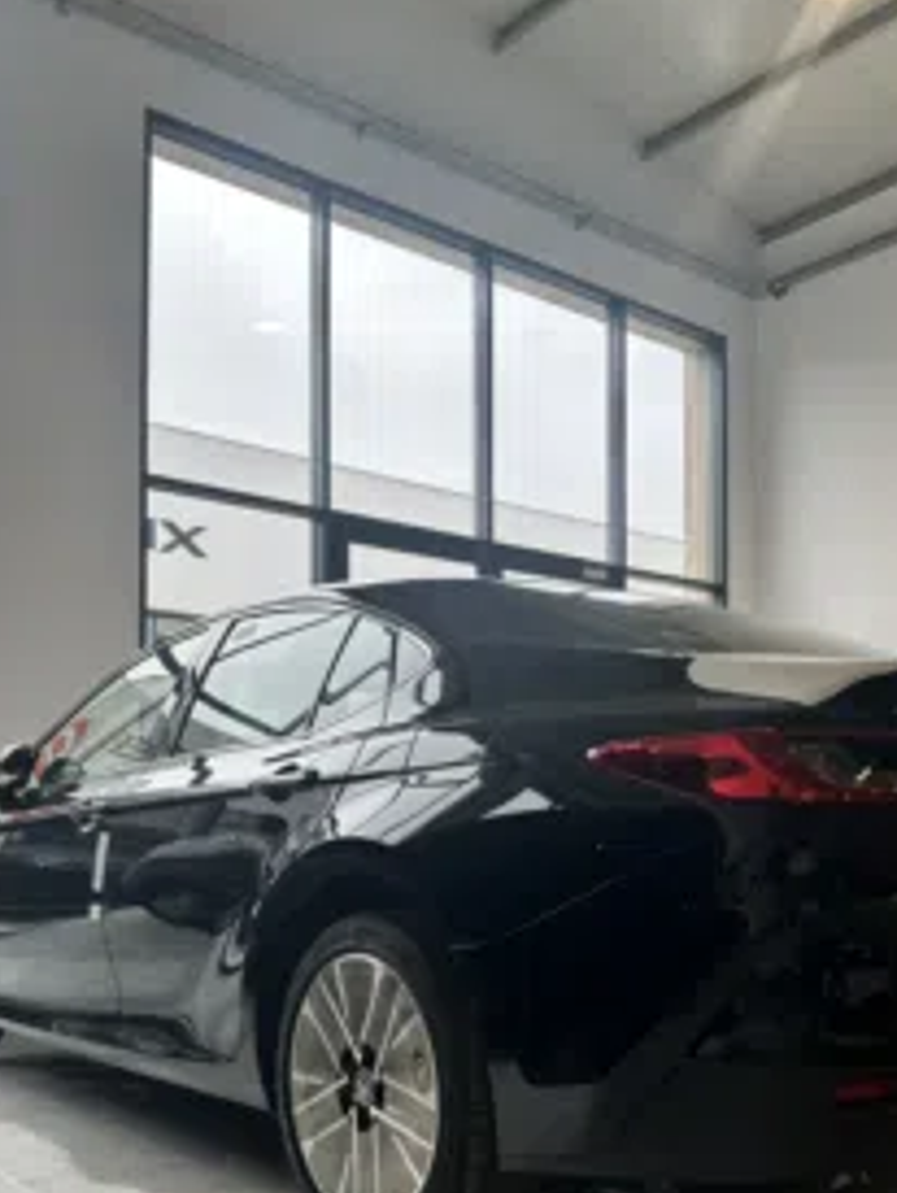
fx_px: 1207
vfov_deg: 52.0
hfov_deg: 40.7
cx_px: 496
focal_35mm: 35
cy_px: 753
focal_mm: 6.86
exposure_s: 1/1040
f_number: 1.78
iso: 80
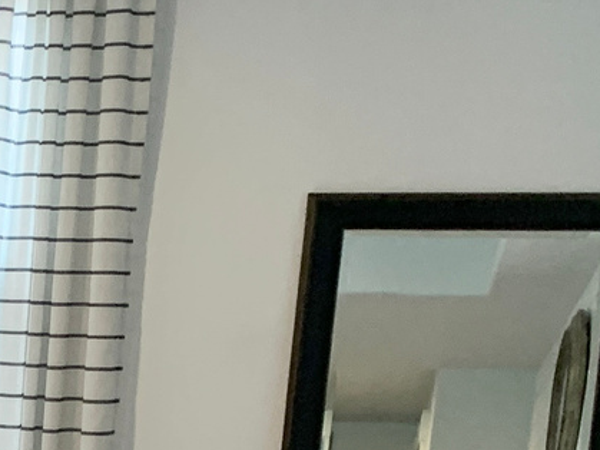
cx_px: -729
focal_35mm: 127
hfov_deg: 12.8
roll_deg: -0.8
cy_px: 664
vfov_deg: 11.2
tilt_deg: -11.2
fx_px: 2201
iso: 160
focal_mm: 4.25
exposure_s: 1/60
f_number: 1.8
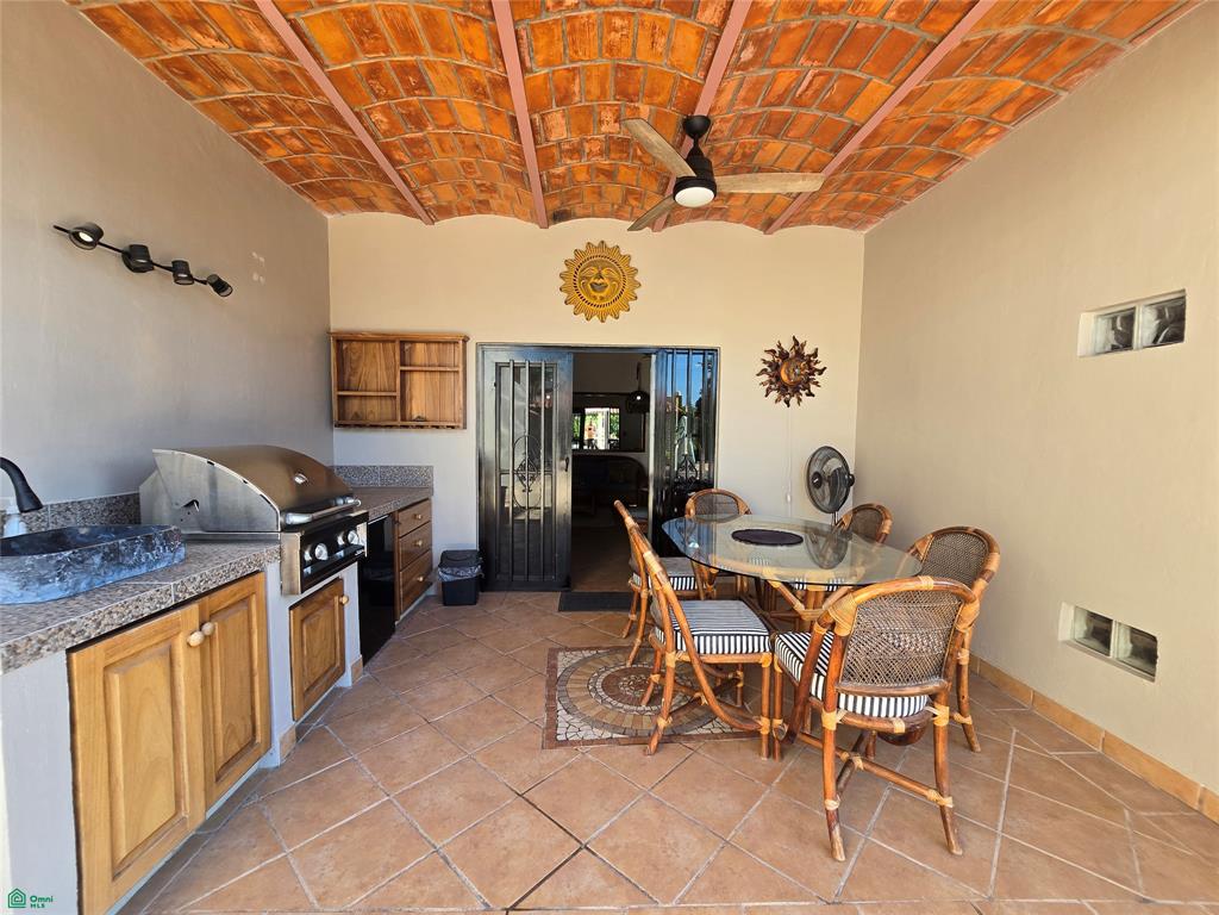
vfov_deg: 89.9
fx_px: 458
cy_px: 458
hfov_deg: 106.2
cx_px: 610
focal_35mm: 13
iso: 50
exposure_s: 1/183
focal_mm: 2.2
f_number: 2.2
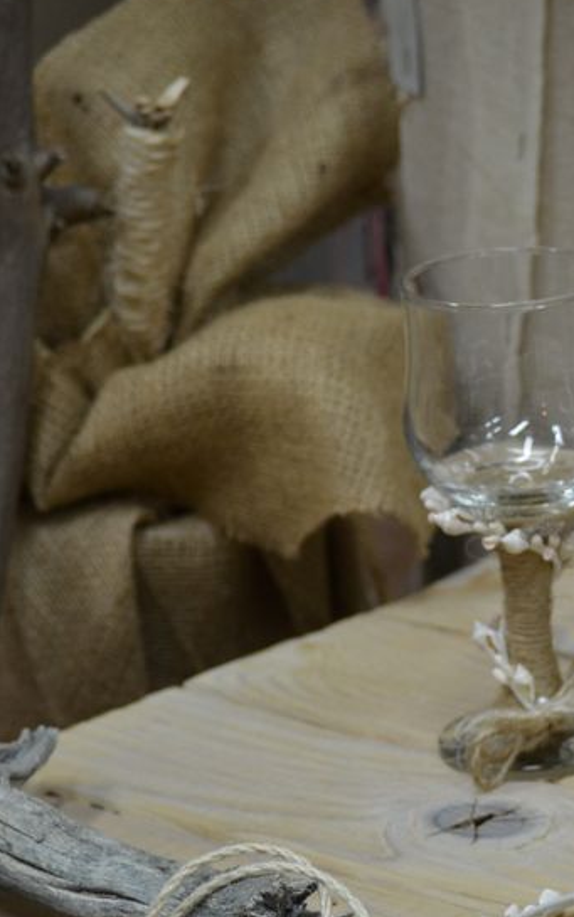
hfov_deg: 7.0
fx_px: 4630
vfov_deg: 11.3
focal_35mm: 185
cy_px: 488
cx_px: 683
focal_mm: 55
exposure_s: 1/50
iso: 400
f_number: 4
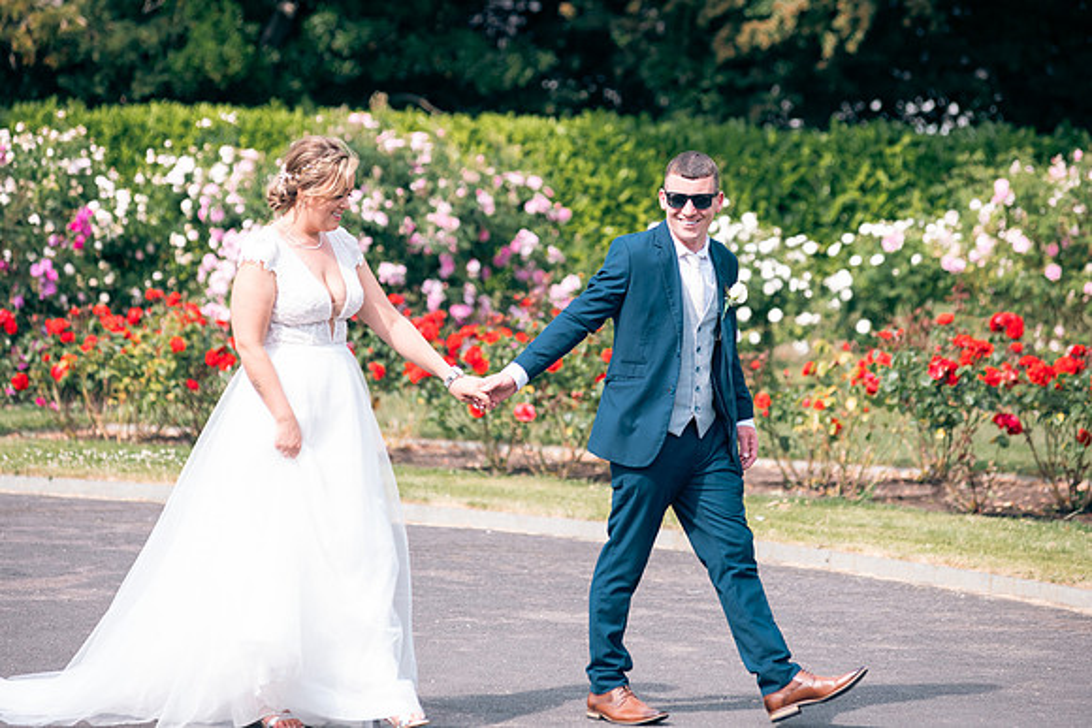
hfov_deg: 13.2
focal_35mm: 155
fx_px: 4703
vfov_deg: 8.9
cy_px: 364
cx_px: 546
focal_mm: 155
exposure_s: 1/320
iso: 80
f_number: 3.5
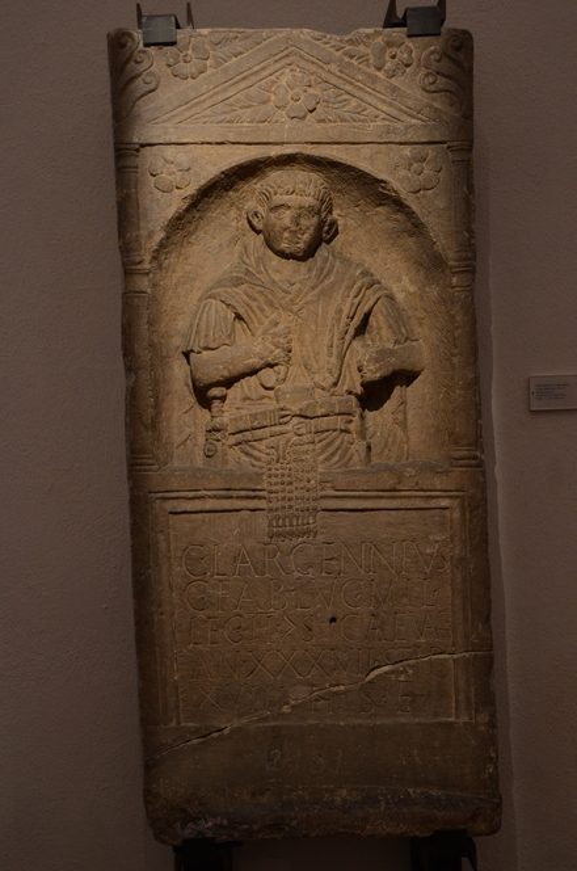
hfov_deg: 28.8
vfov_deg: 42.4
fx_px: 1123
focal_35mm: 46
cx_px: 288
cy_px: 436
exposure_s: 1/80
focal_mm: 31
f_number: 4.5
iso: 1250
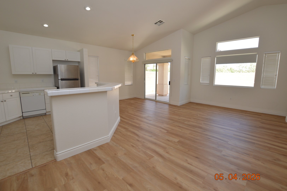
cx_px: 144
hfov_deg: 90.0
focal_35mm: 18
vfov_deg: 67.3
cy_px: 96
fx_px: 143
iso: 250
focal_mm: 12
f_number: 5.6
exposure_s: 1/125
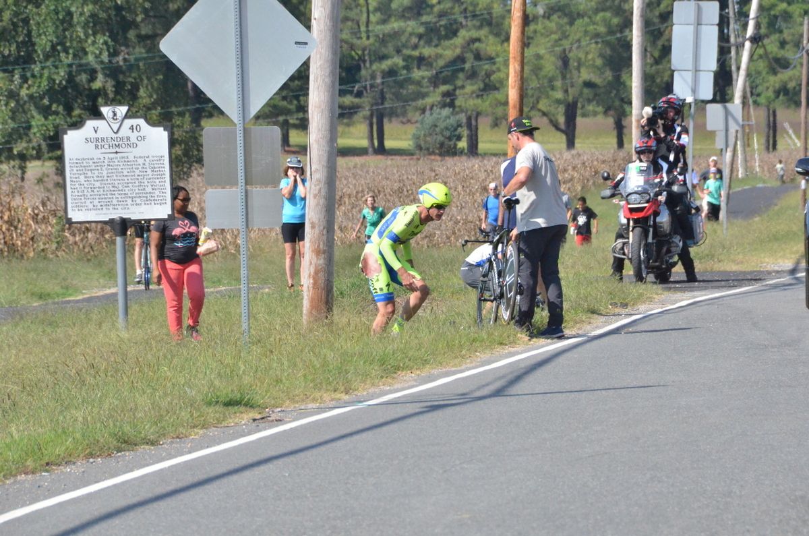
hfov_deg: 6.9
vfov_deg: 4.6
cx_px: 404
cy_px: 268
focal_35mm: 300
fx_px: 6728
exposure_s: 1/6400
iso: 3200
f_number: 10
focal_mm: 200
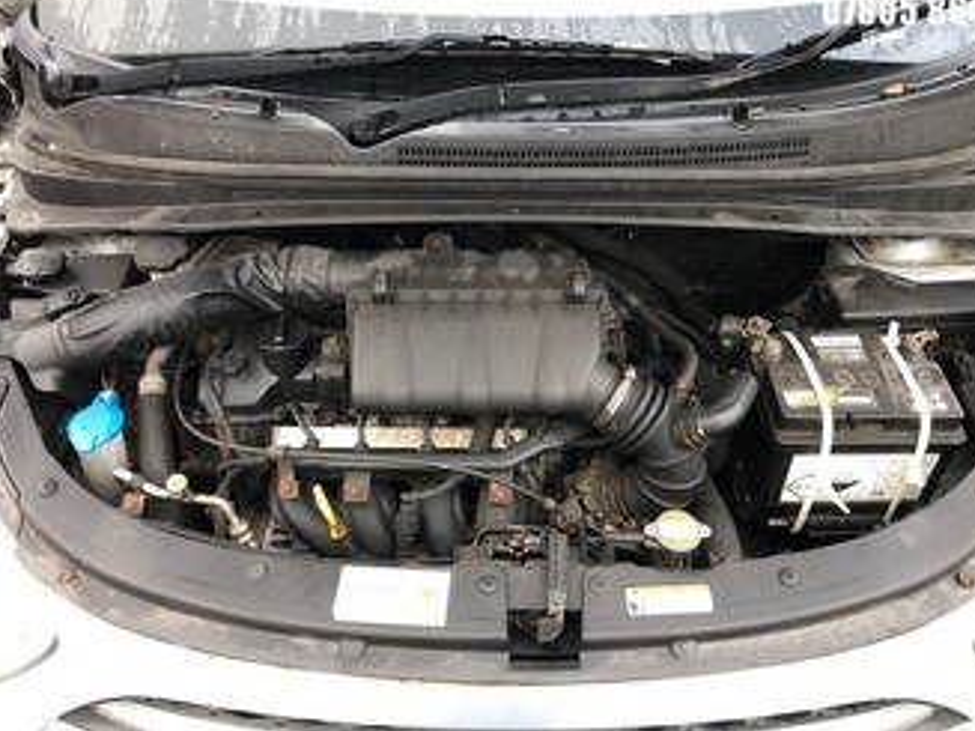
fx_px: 845
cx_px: 516
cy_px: 343
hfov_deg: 59.9
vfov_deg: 46.7
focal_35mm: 30
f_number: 1.8
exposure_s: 1/30
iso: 32
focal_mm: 4
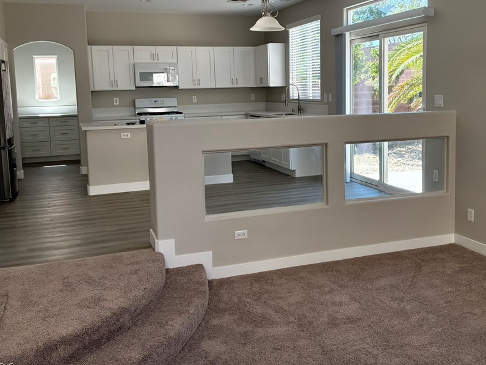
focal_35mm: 36
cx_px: 261
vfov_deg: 39.5
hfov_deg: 51.3
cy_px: 144
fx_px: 505
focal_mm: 3
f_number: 1.8
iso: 64
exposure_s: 1/234
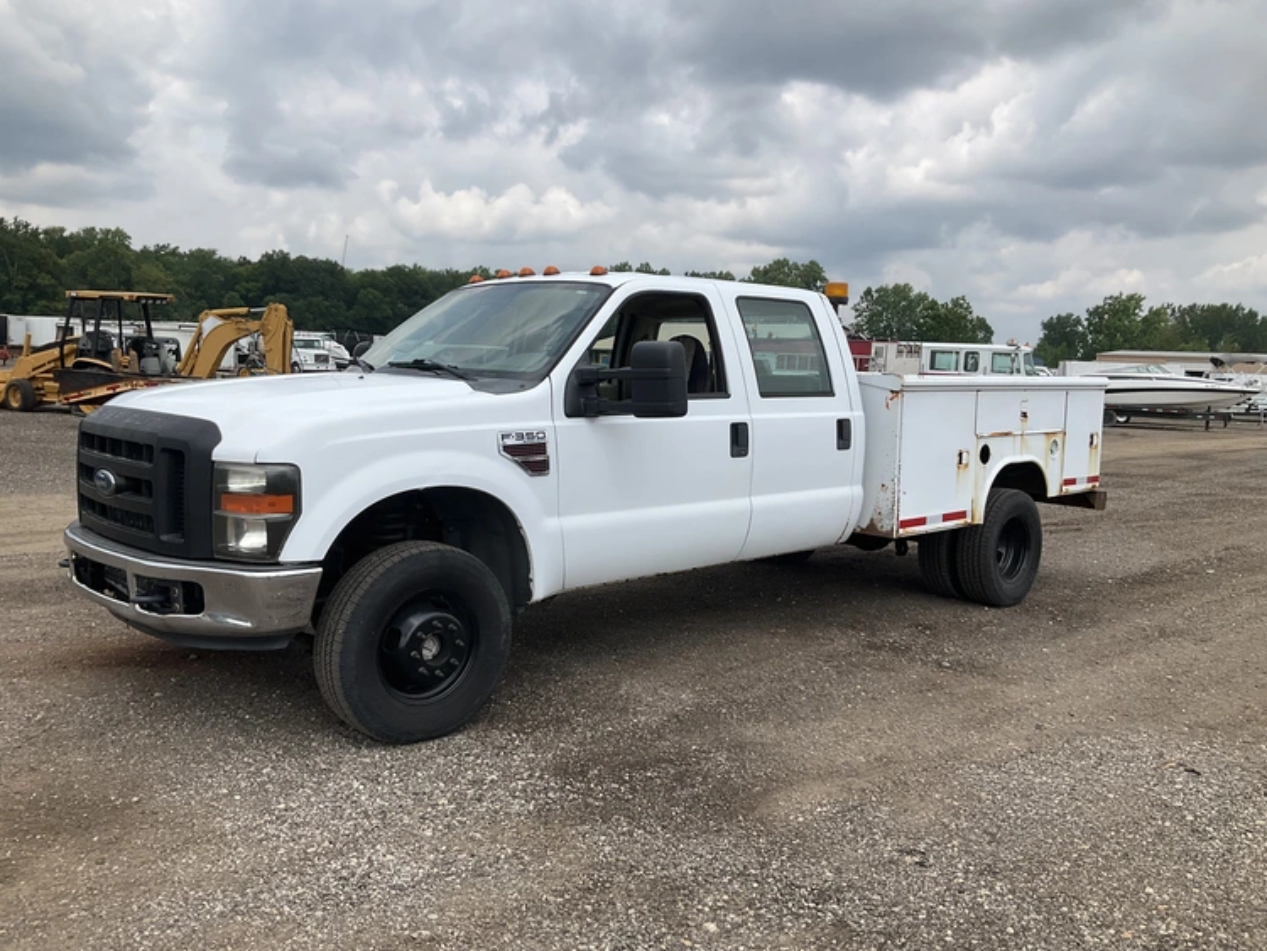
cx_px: 634
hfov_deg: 61.6
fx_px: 1062
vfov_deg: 48.3
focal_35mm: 29
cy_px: 476
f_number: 1.8
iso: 25
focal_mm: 3
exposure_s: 1/2058
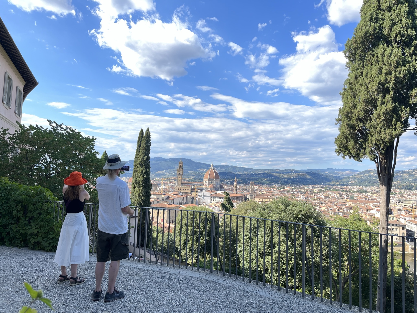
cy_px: 156
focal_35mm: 26
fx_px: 313
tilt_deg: +4.5
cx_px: 208
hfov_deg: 67.3
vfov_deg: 53.1
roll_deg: -1.3
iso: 50
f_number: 1.6
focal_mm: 5.1
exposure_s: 1/461
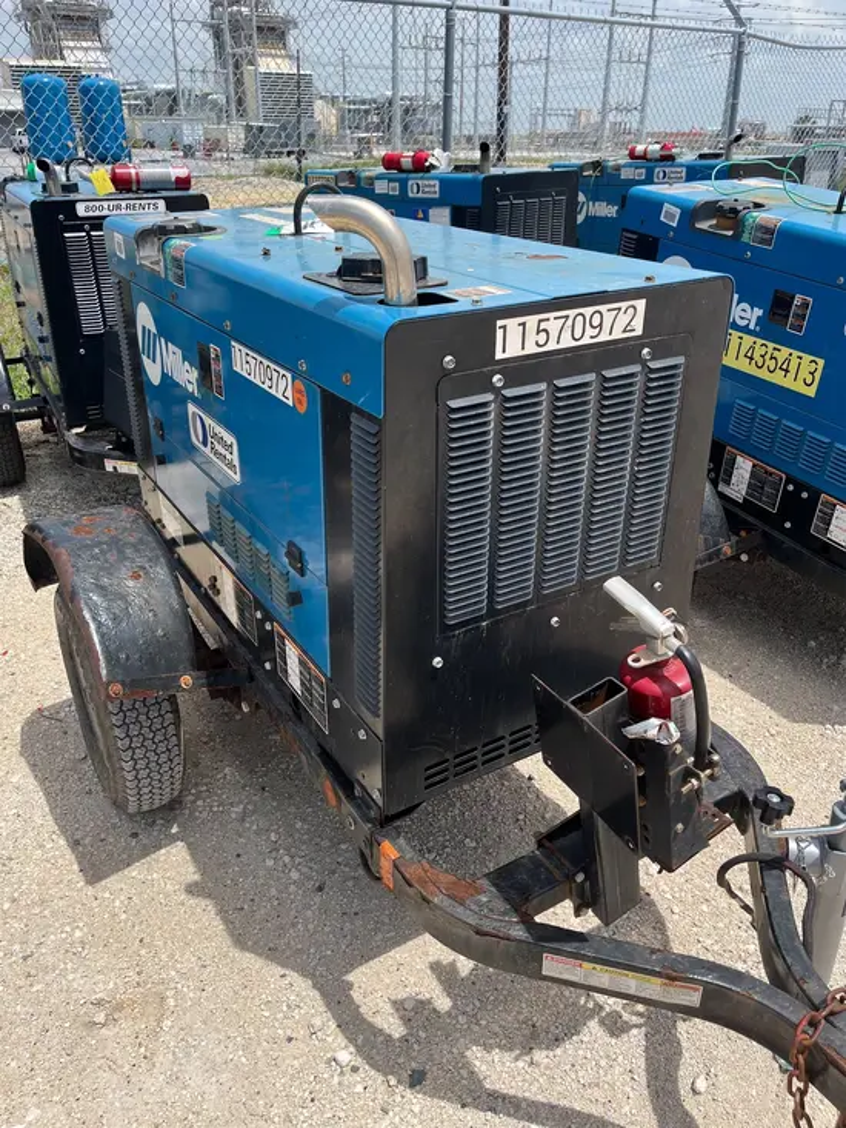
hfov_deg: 53.1
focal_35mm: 26
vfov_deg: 67.3
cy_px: 564
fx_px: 847
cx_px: 423
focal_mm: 5.1
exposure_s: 1/2632
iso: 50
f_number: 1.6
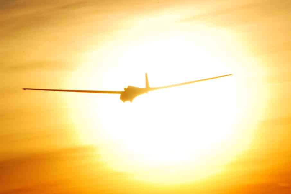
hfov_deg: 5.7
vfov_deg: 3.8
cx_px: 146
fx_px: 2908
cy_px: 97
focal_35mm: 360
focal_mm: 240
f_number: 32
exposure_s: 1/640
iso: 800
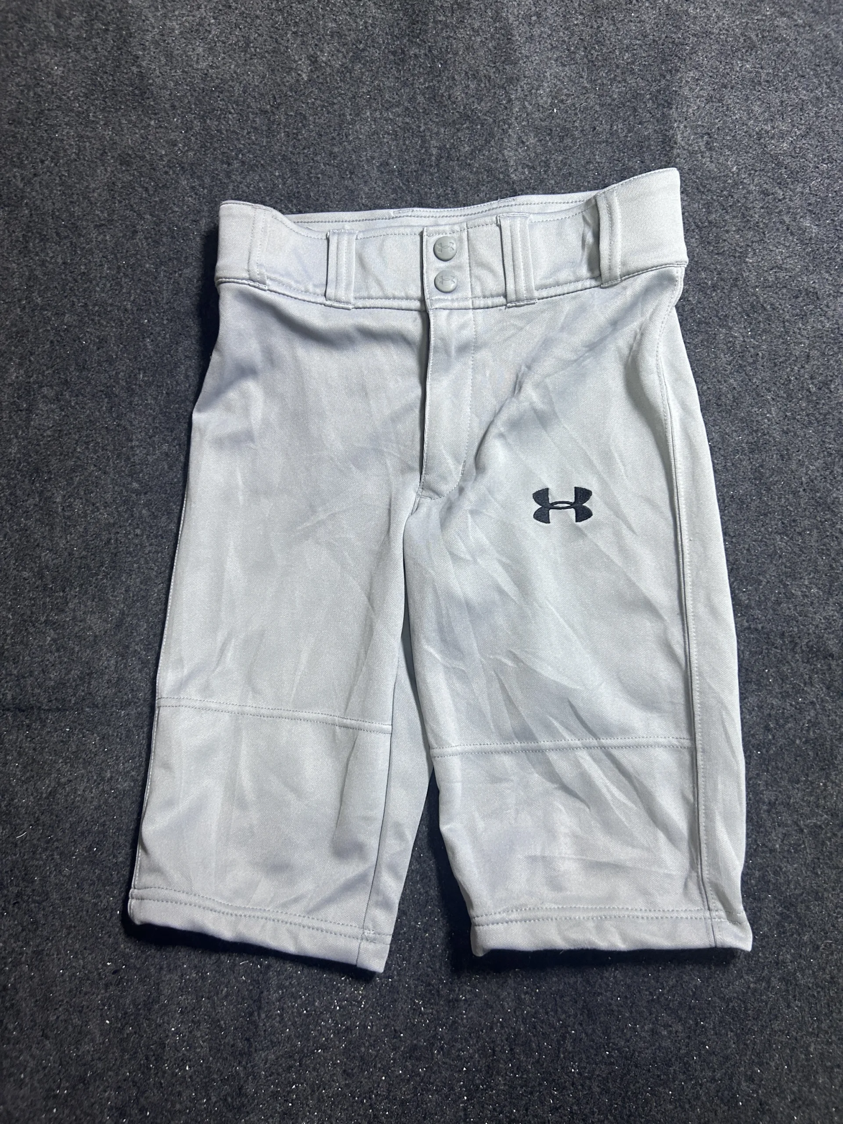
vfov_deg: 67.3
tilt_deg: -62.9
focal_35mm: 26
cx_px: 422
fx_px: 844
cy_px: 562
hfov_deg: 53.1
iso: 160
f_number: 1.5
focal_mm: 5.7
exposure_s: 1/50
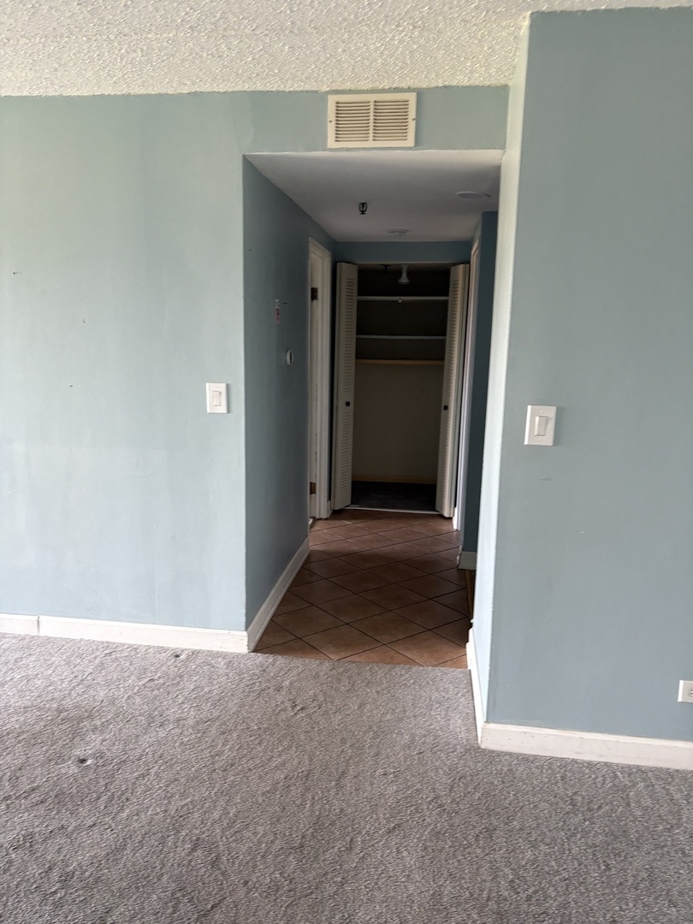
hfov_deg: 53.1
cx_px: 346
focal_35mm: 26
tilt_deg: -8.6
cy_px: 462
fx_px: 694
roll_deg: -3.0
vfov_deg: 67.3
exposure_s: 1/60
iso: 200
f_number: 1.6
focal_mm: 5.96
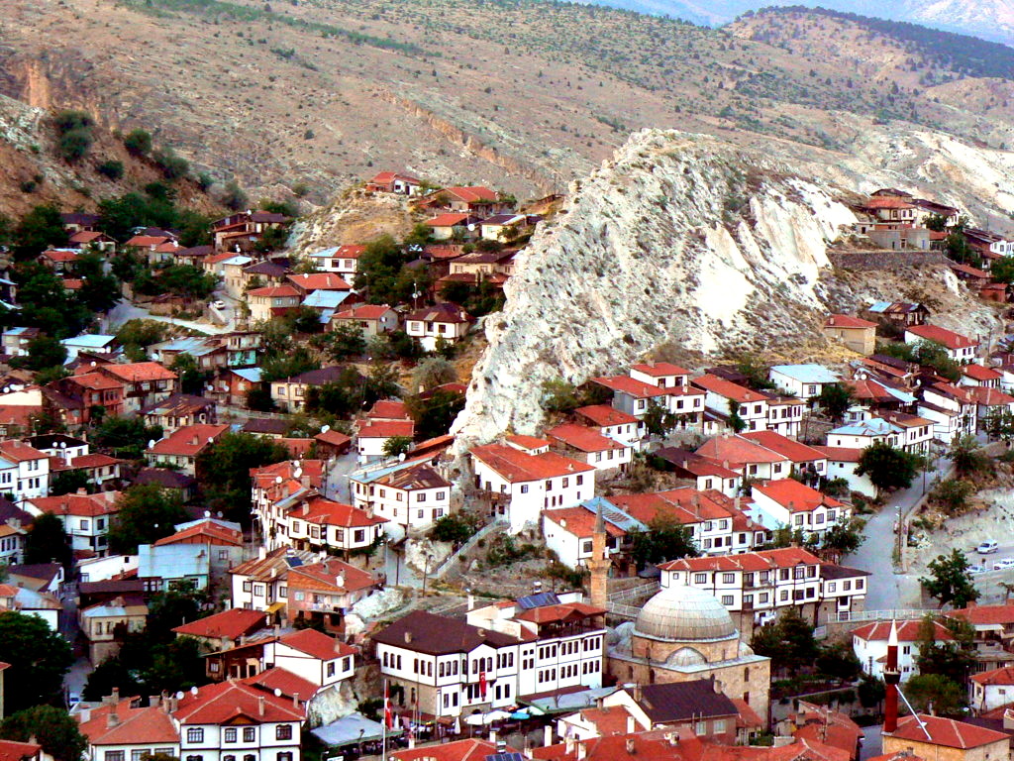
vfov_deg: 15.4
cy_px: 380
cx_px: 507
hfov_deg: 20.4
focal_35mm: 96
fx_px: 2812
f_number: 4
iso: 200
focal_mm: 13.1
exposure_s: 1/100
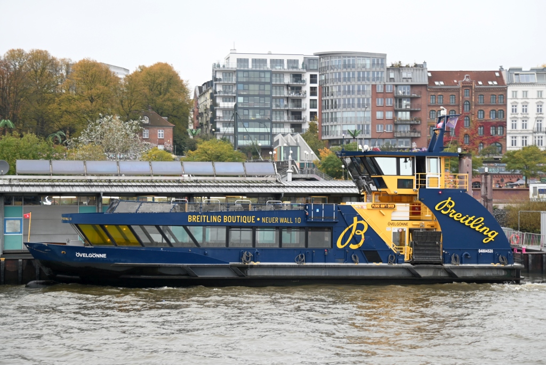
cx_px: 273
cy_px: 182
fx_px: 1063
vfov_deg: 19.5
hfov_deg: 28.8
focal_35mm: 70
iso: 400
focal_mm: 70
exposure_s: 1/80
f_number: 4
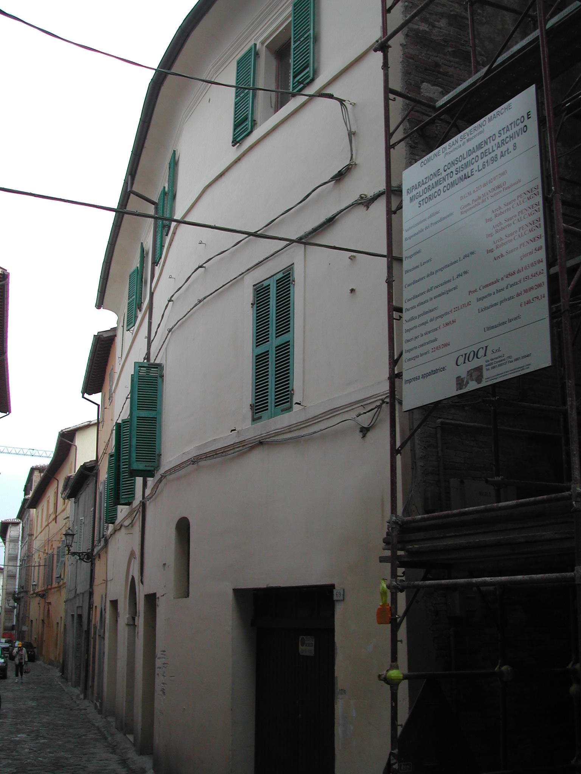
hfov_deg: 37.7
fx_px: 850
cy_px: 387
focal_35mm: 38
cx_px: 290
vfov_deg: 49.0
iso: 100
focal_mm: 8
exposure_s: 1/164
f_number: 2.8
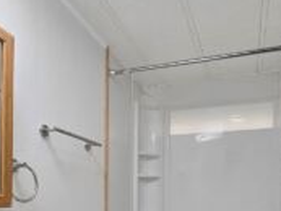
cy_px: 172
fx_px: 244
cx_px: 162
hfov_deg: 59.6
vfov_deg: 44.3
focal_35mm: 30
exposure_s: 1/120
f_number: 2.2
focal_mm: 2.2
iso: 100
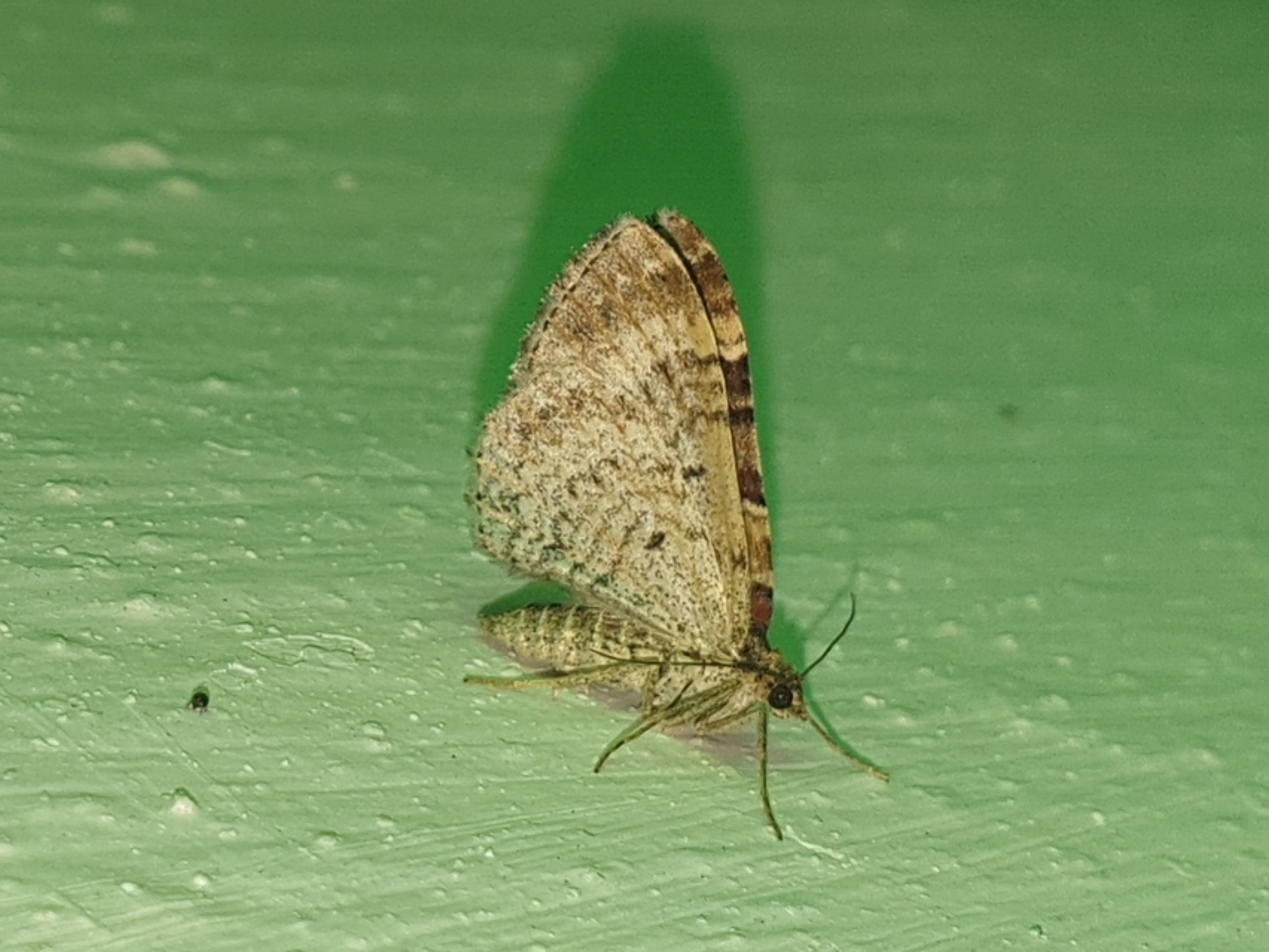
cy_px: 476
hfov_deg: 67.3
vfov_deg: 53.1
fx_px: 953
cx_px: 634
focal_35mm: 26
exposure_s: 1/193
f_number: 2.4
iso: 50
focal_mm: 4.3
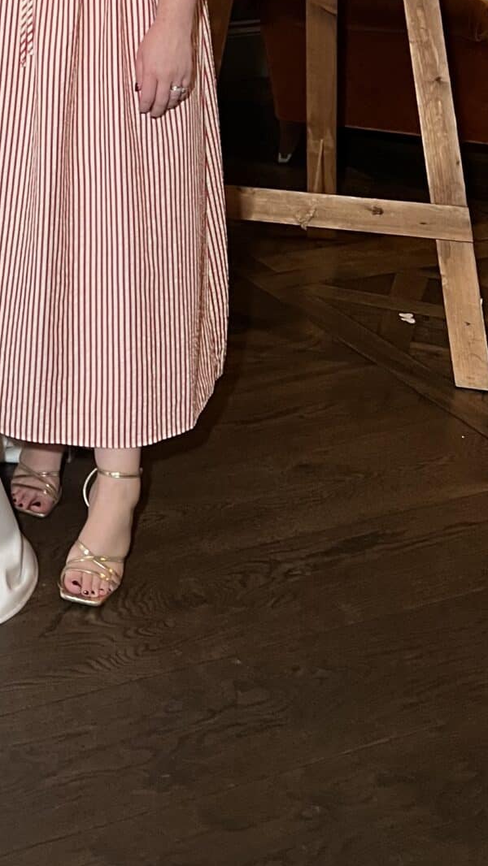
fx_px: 1564
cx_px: -195
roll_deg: +1.9
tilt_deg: -7.3
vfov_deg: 27.8
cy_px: -127
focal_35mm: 68
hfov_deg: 16.5
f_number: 1.5
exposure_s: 1/50
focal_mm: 5.7
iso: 125
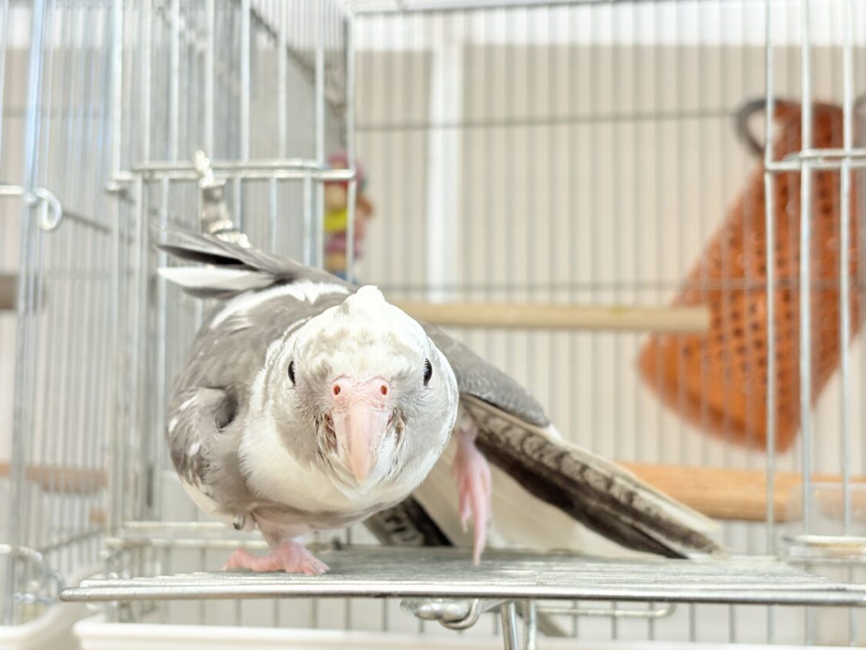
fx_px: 1401
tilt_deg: +4.1
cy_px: 327
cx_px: 438
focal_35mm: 56
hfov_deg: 34.3
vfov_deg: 26.1
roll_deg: -0.3
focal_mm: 5.96
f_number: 1.6
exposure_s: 1/50
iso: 80
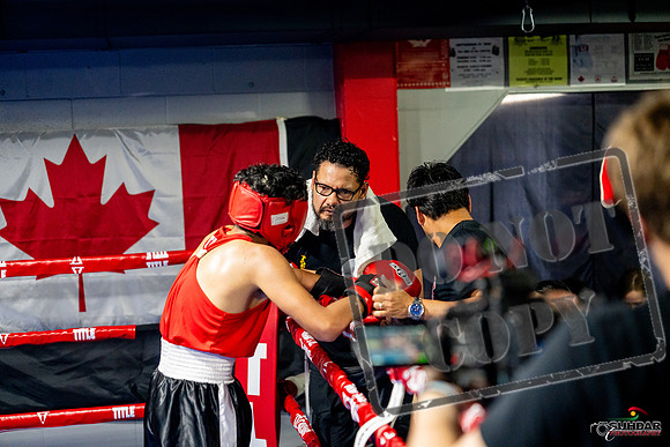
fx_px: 1210
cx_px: 335
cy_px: 224
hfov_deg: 31.0
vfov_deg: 20.9
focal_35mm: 65
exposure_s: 1/1000
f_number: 2
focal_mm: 65
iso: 4000
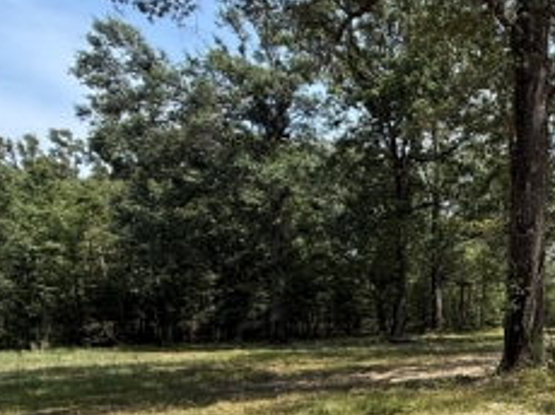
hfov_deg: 37.1
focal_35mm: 39
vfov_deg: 35.4
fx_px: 625
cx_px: 659
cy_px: 340
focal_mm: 2.22
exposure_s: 1/751
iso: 50
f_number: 2.2
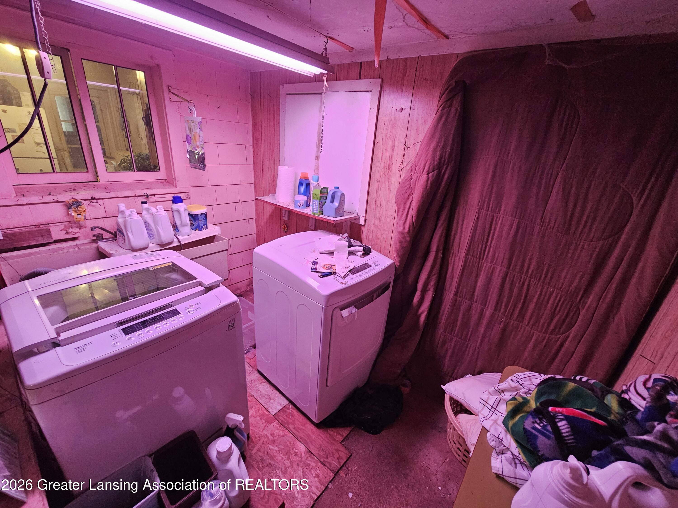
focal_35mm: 13
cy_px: 254
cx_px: 339
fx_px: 255
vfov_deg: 89.9
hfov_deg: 106.2
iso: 400
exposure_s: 1/60
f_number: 2.2
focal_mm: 2.2
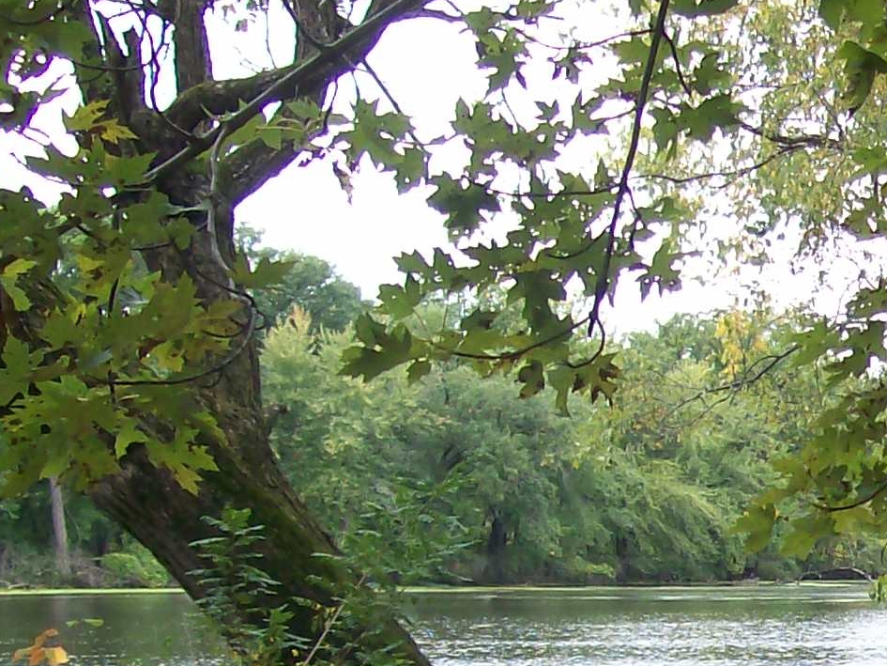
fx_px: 2998
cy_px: 734
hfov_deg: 16.3
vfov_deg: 12.4
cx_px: 999
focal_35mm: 117
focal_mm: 6
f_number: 2.7
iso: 80
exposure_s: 1/118
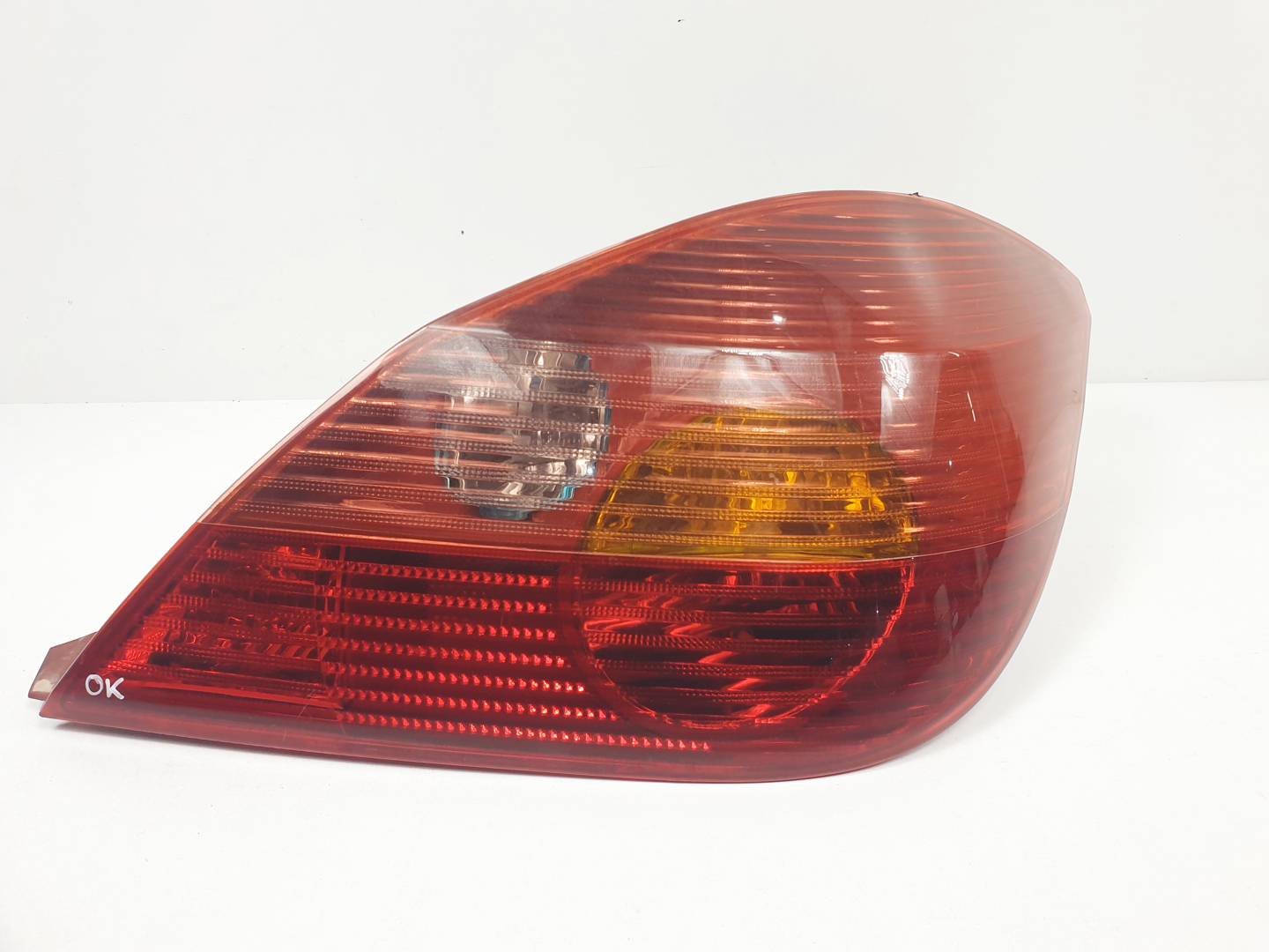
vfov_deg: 53.1
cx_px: 634
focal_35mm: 26
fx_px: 953
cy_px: 476
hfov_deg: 67.3
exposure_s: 1/229
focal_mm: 4.3
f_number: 2.4
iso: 50
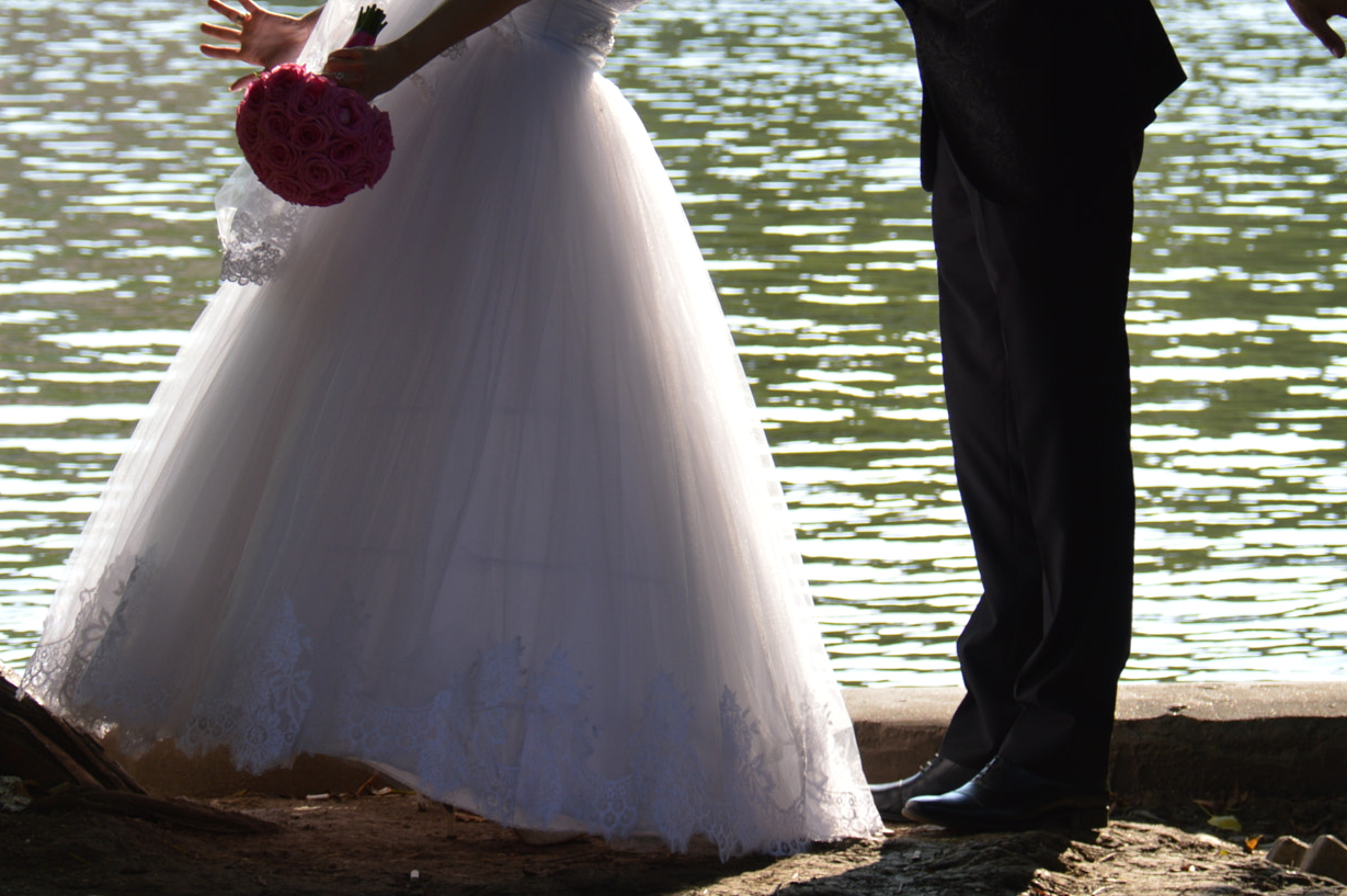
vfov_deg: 6.7
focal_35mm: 205
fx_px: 7663
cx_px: 715
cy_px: 183
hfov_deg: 10.0
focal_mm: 82
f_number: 5.6
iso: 100
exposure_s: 1/160
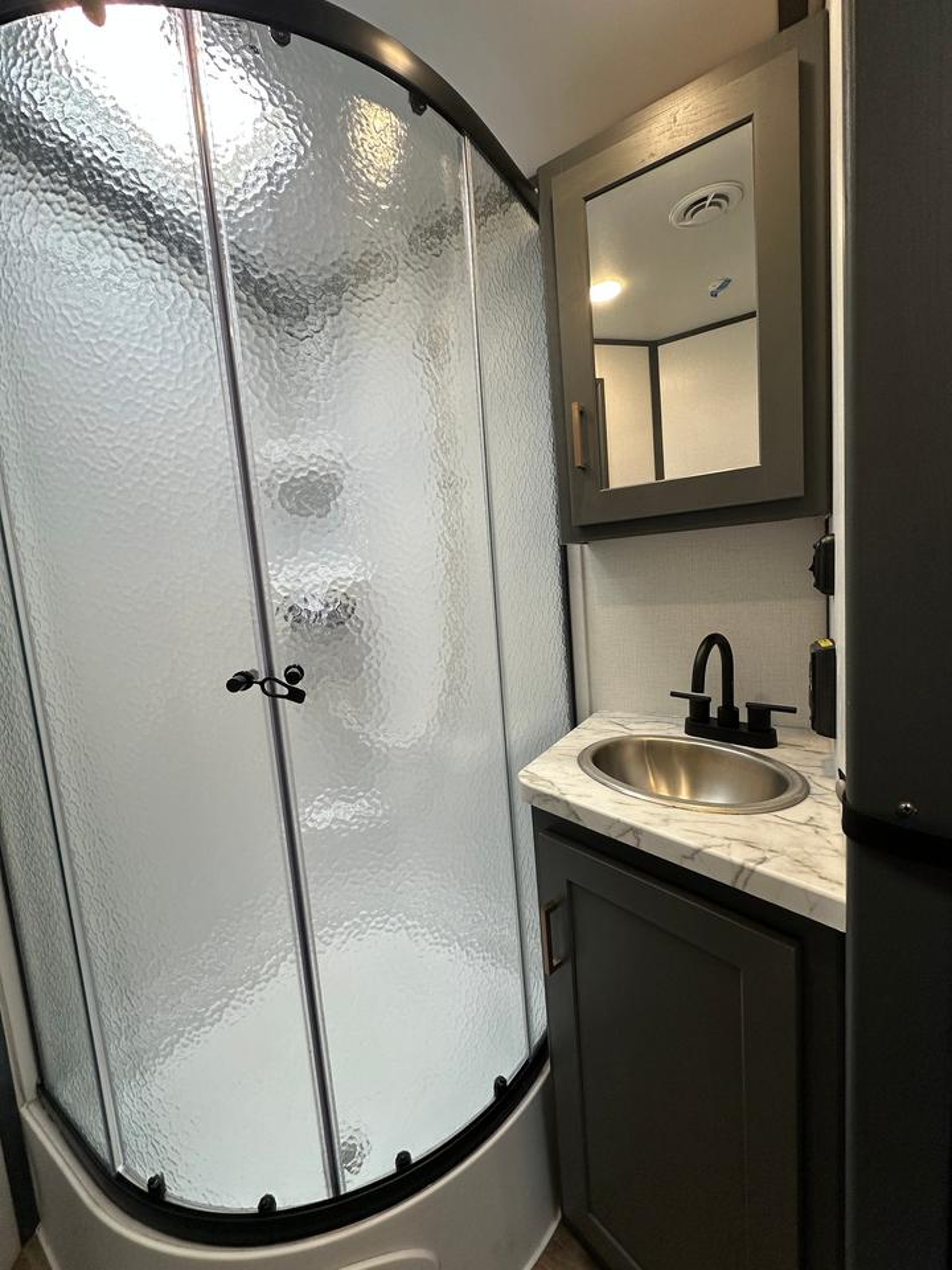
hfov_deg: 85.7
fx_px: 513
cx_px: 476
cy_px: 635
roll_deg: +3.5
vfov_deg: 102.1
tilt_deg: -6.2
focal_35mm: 14
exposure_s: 1/99
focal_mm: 2.22
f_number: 2.2
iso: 125
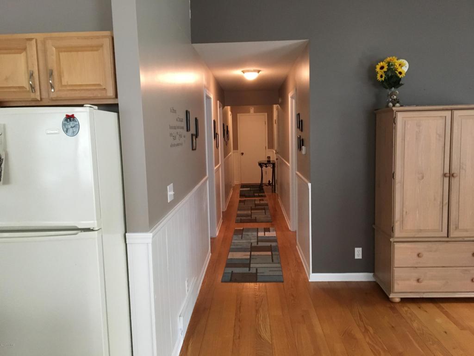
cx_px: 237
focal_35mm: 29
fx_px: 397
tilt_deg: -7.1
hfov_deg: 61.7
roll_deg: +1.7
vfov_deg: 48.2
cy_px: 178
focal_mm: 4.15
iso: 200
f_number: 2.2
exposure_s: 1/30
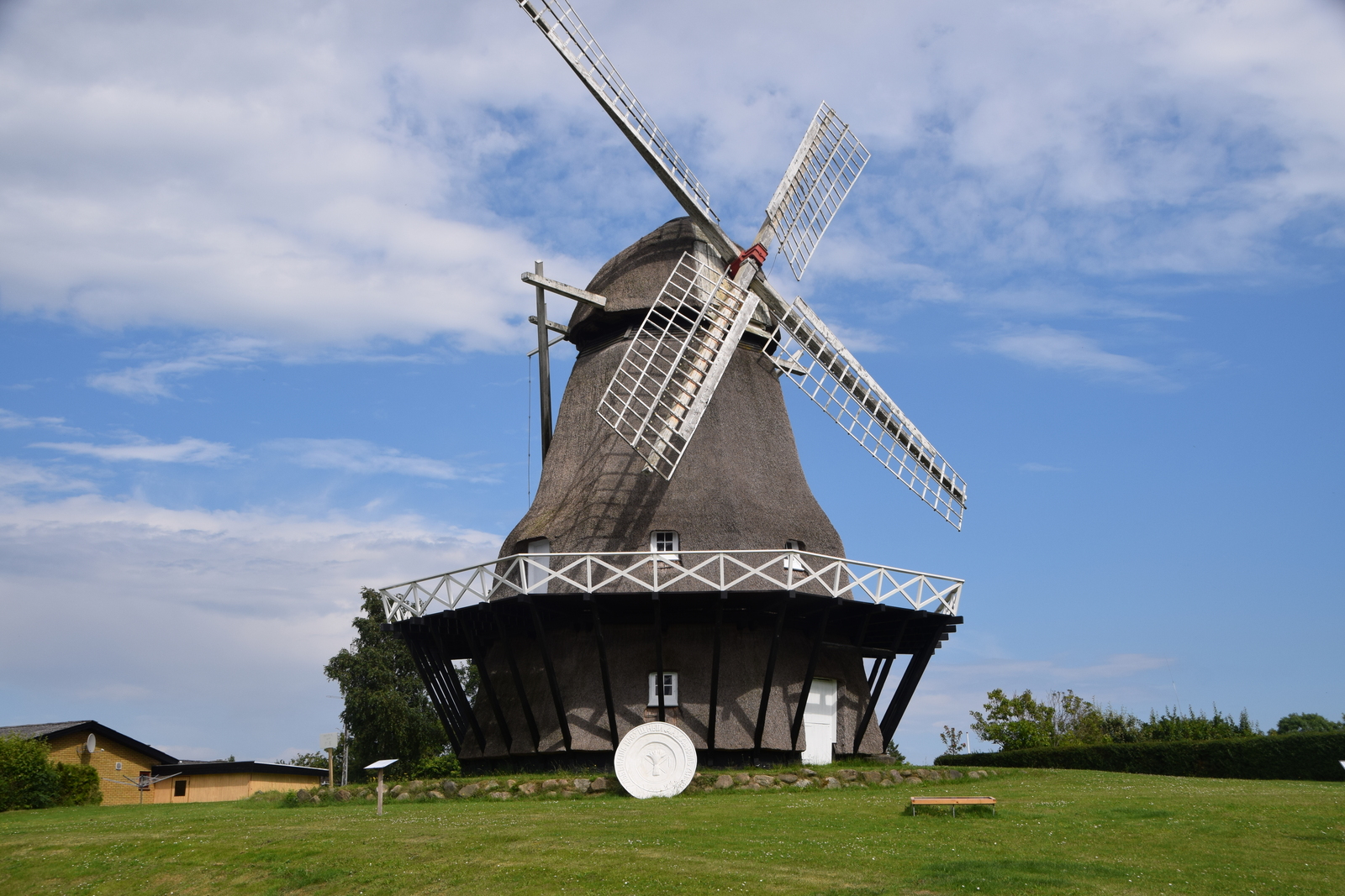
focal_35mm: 44
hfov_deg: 45.0
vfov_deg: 30.9
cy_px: 448
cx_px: 672
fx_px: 1625
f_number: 11
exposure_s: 1/500
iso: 200
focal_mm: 29
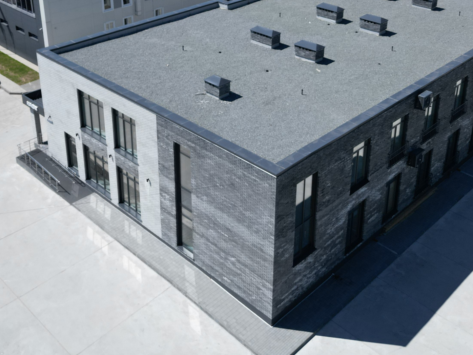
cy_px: 55
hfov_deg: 42.9
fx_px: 601
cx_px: 227
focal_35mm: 44
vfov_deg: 31.7
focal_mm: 6.72
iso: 100
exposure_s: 1/4000
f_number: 1.7
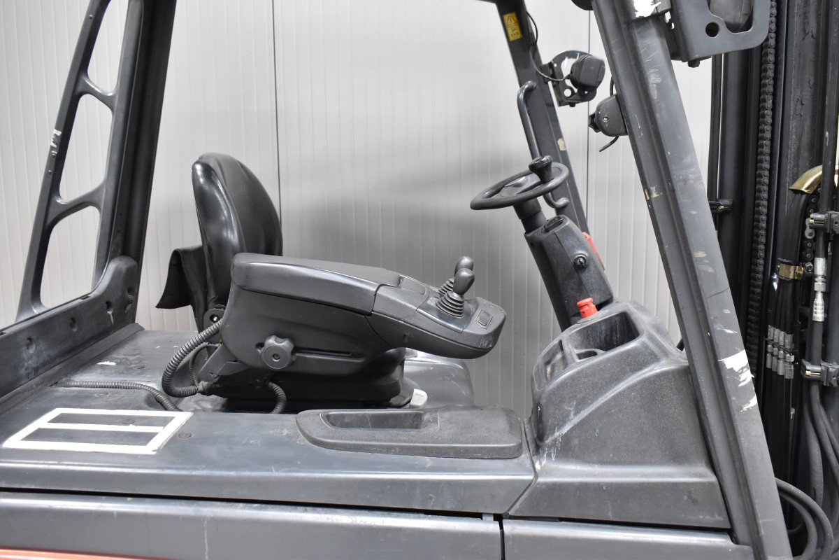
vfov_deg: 41.7
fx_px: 734
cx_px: 420
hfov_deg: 59.5
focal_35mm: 32
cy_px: 280
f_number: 4.5
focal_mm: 21
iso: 1600
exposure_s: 1/15
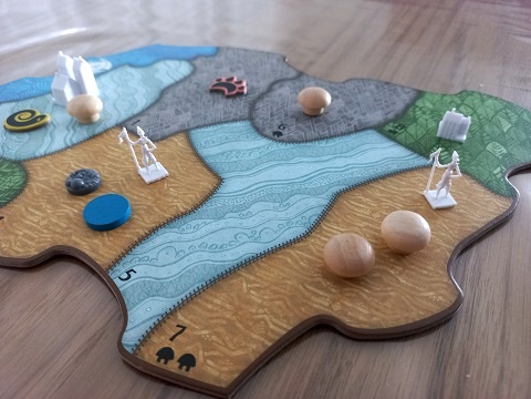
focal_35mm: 25
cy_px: 200
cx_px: 266
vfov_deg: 54.9
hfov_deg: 69.4
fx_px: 383
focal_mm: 4.6
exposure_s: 1/25
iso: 320
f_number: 1.8
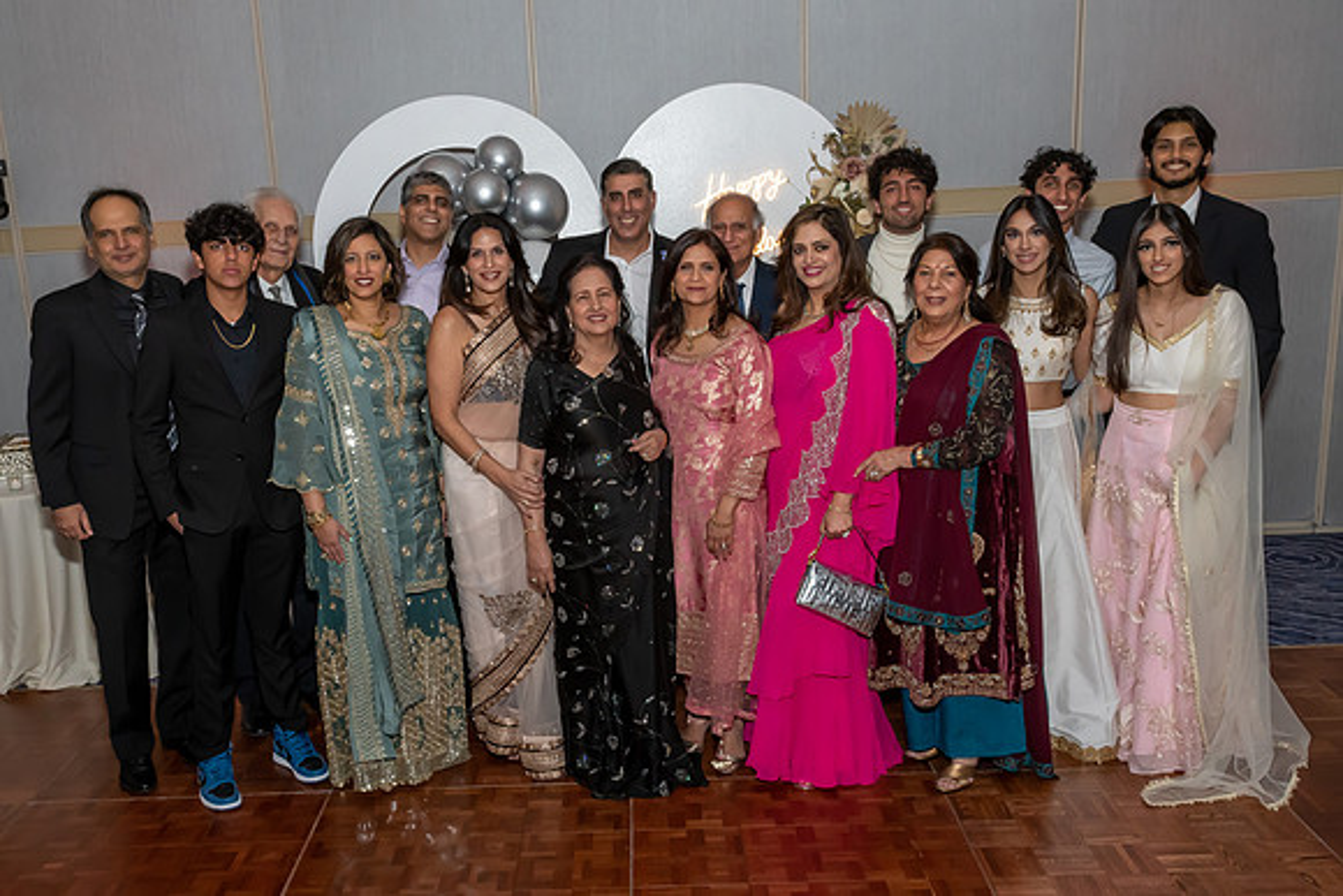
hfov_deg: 54.1
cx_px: 621
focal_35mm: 35
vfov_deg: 37.6
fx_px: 1315
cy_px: 489
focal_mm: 17
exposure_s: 1/250
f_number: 9
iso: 640
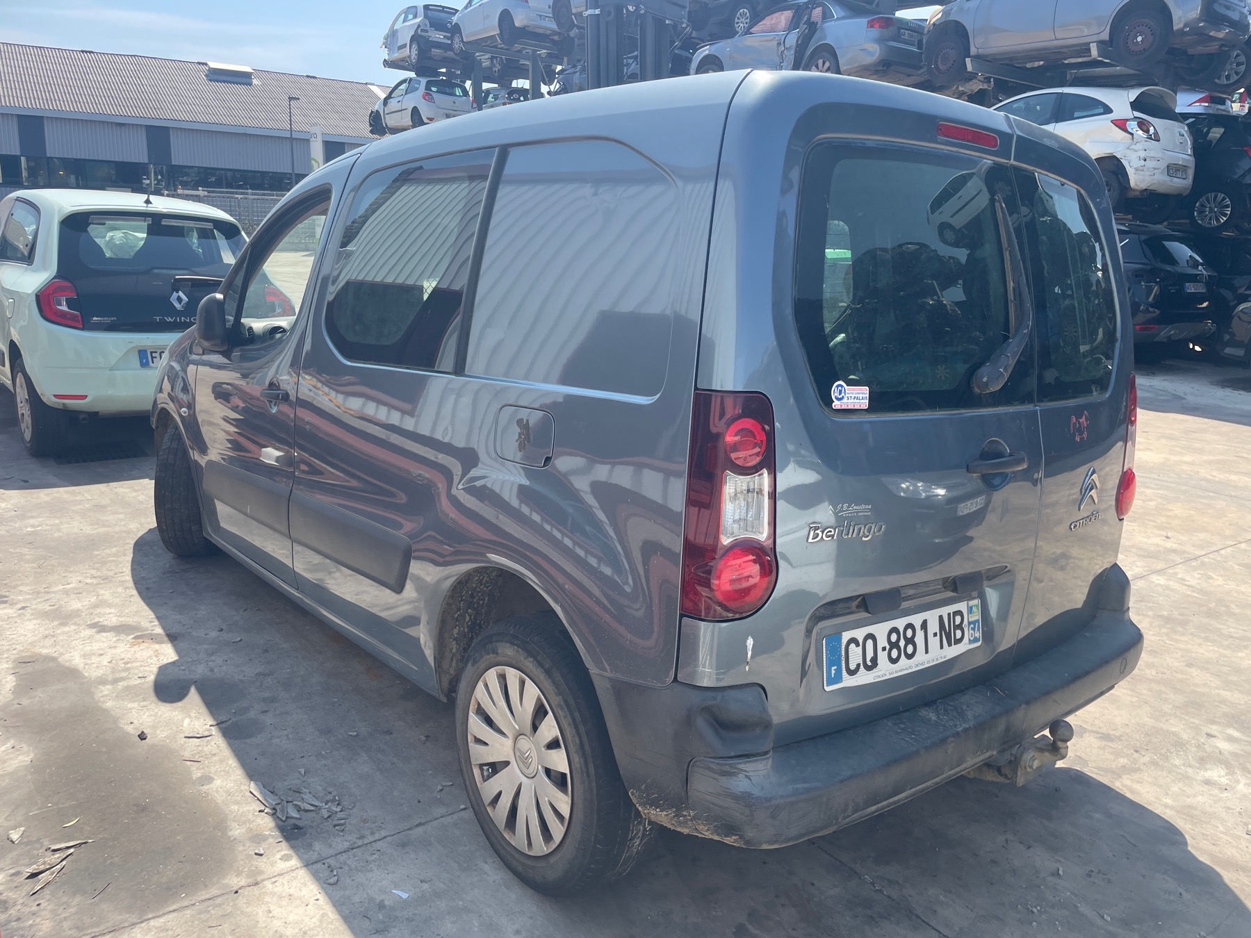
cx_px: 626
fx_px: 940
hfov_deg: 67.3
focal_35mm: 26
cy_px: 469
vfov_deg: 53.1
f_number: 1.6
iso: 32
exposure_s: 1/1435
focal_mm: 4.2
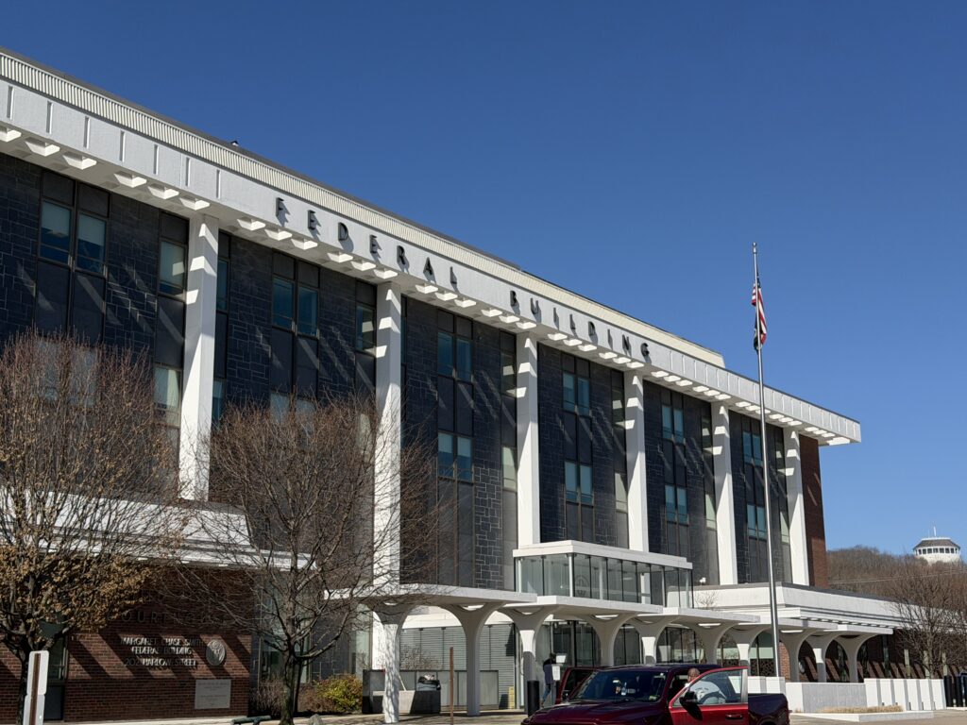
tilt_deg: +12.9
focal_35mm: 48
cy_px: 362
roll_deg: +0.5
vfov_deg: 30.3
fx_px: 1341
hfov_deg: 39.7
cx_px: 484
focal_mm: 6.76
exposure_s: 1/7143
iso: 64
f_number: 1.78
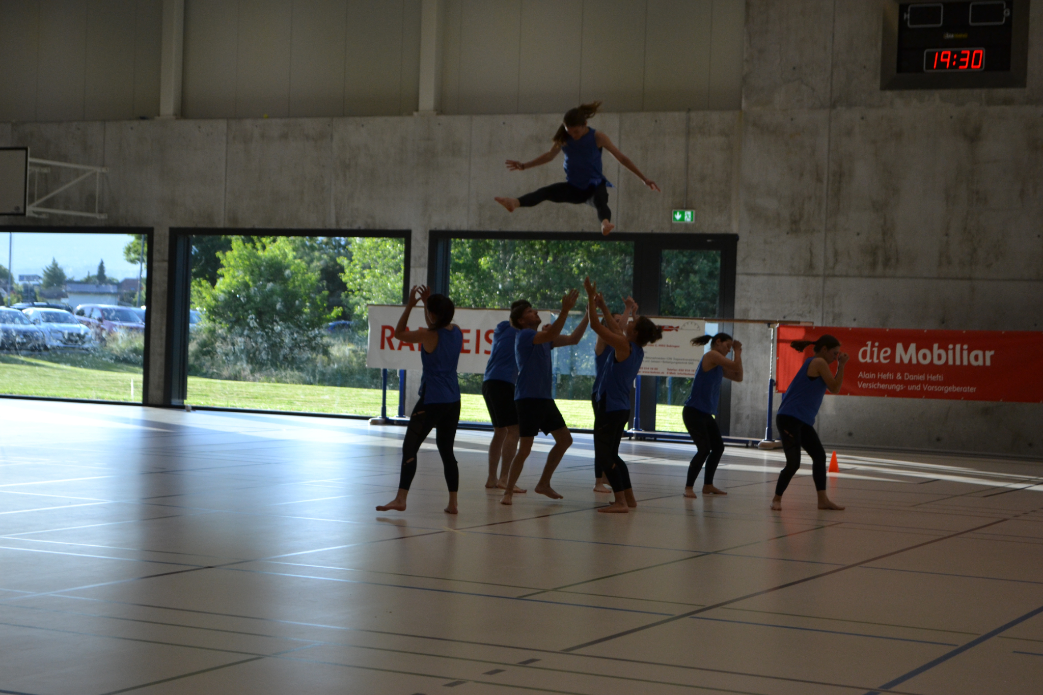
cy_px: 348
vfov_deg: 20.2
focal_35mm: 68
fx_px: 1955
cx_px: 522
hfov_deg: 29.9
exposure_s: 1/500
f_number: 5.3
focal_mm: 45
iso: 800
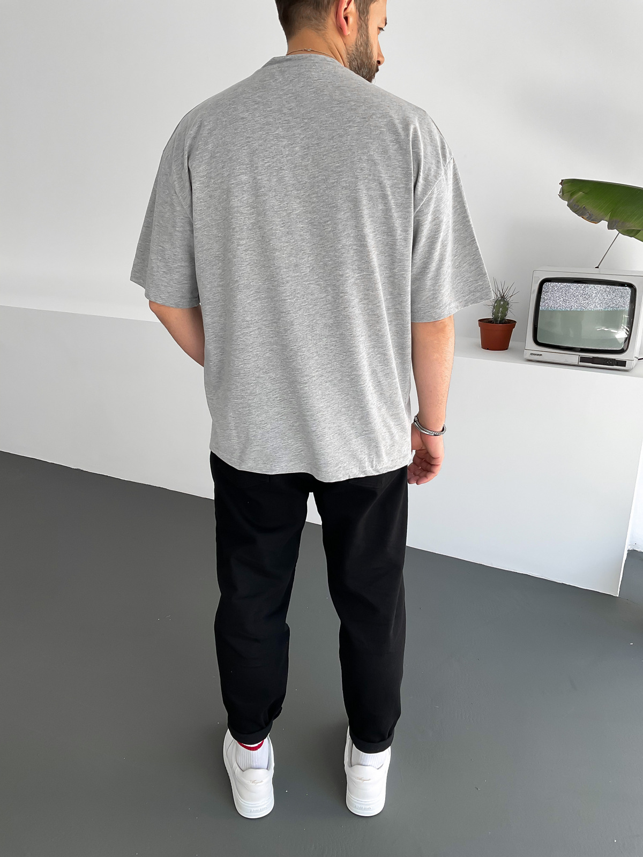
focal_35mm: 29
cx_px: 322
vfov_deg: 61.7
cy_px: 428
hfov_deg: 48.2
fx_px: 718
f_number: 1.8
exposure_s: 1/120
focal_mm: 3
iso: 20
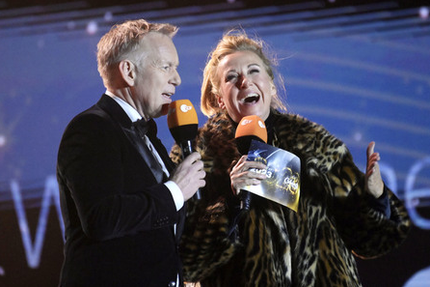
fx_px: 6029
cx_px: 215
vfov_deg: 2.7
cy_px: 143
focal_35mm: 505
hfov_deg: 4.1
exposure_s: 1/800
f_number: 5.6
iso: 12800
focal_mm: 500
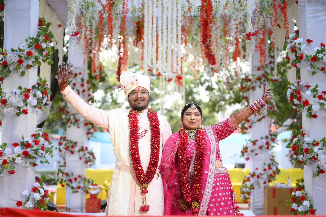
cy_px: 108
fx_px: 453
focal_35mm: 50
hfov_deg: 39.6
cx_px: 163
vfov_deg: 27.0
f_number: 1.8
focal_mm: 50
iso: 160
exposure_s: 1/320
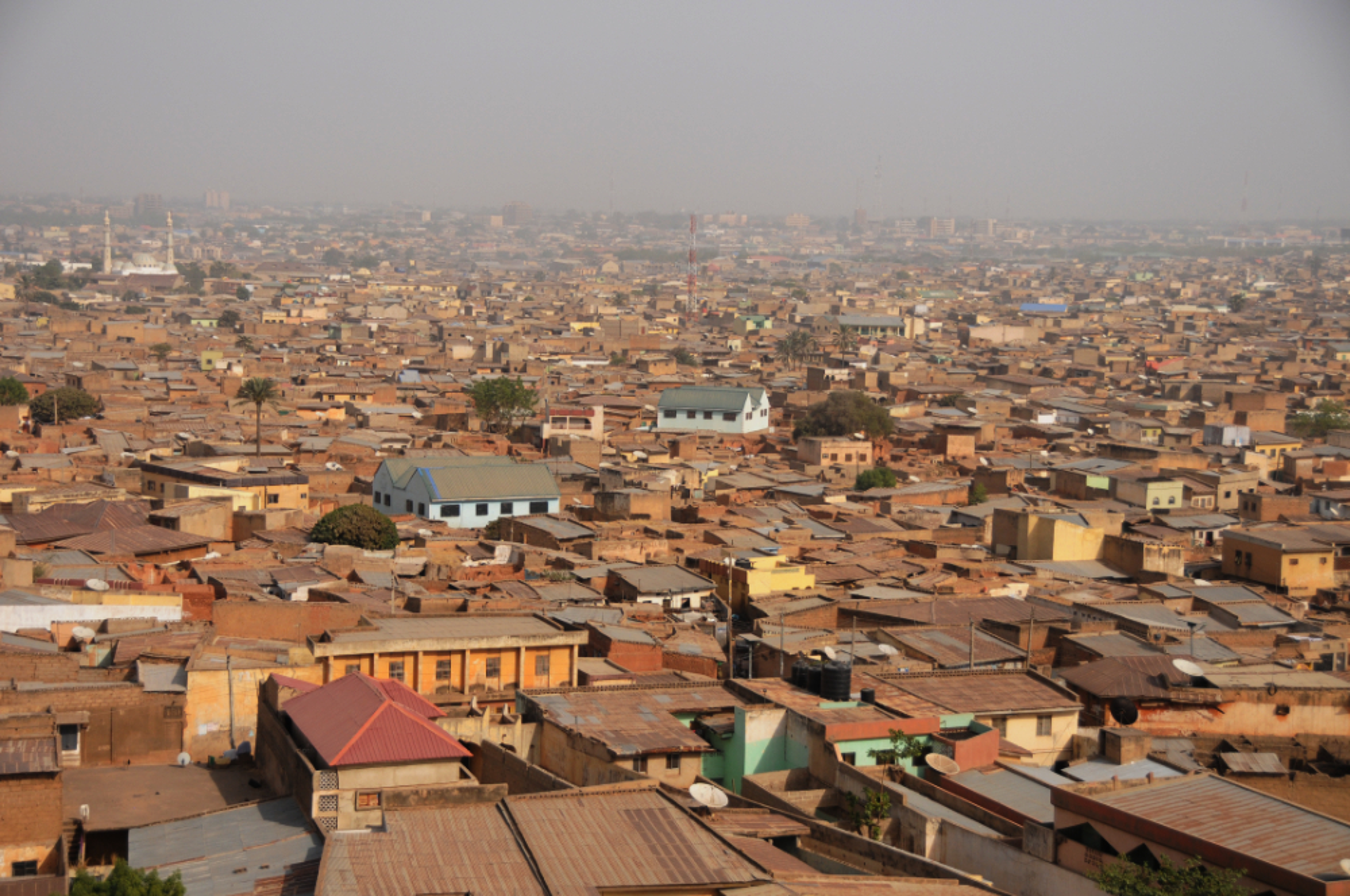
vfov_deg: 20.6
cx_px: 675
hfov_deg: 30.5
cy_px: 448
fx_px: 2472
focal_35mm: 66
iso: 320
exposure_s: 1/2000
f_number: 5.6
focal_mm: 44
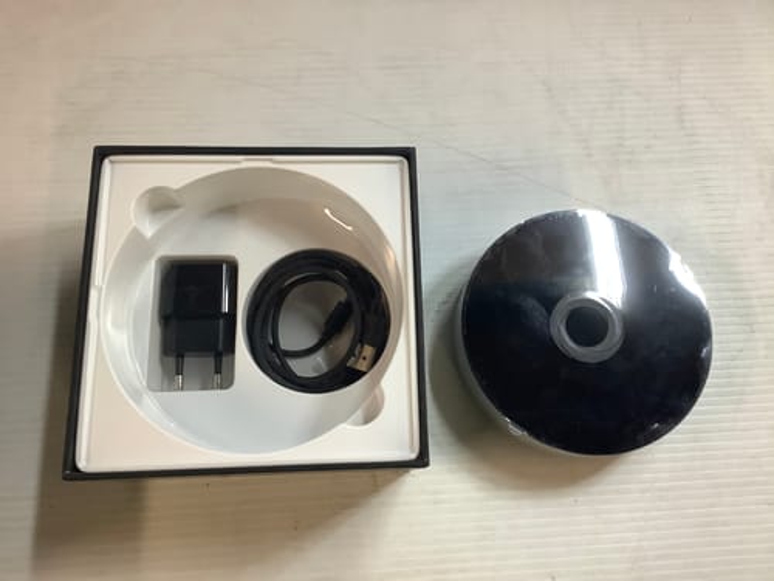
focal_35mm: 31
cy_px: 290
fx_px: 693
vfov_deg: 45.4
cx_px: 387
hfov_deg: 58.4
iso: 125
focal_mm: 3.3
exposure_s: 1/50
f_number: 2.4
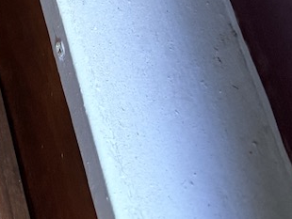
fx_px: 979
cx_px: -363
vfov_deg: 12.1
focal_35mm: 116
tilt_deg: -58.3
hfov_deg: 13.4
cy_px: -127
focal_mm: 6.76
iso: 400
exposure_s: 1/60
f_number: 1.78
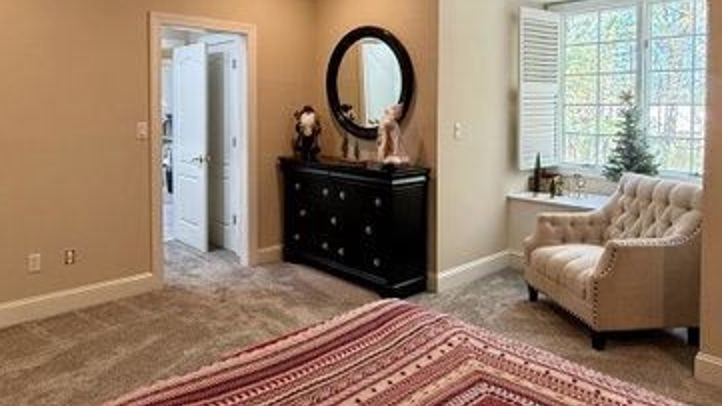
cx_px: 311
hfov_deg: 69.5
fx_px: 517
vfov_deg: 42.0
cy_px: 120
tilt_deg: -0.3
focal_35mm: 27
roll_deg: -0.3
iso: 250
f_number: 2.2
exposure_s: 1/120
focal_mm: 2.22
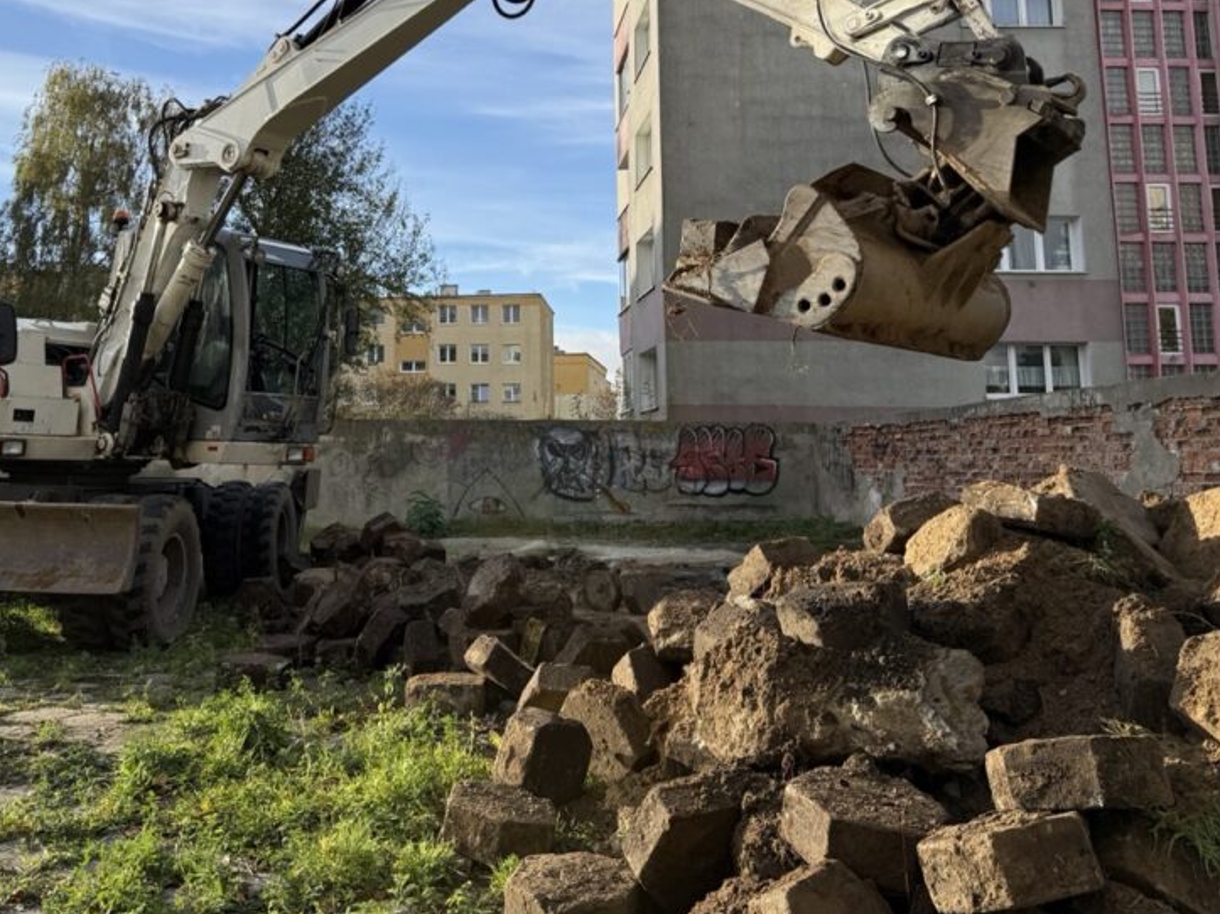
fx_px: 1198
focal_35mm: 34
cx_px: 472
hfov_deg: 53.5
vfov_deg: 41.0
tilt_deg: +9.8
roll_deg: +0.1
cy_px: 272
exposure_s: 1/3021
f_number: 1.78
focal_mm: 6.76
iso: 80
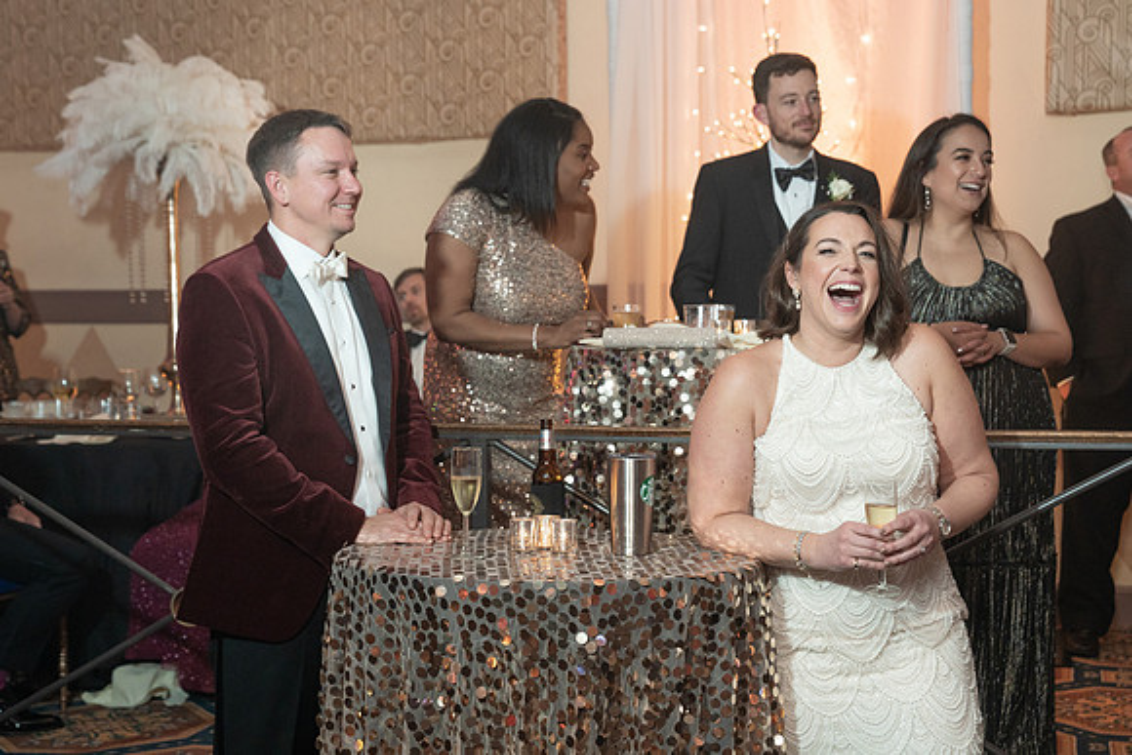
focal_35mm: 54
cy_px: 368
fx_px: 1700
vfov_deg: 25.0
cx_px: 551
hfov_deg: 36.8
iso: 2000
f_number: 4
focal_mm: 52
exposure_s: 1/125
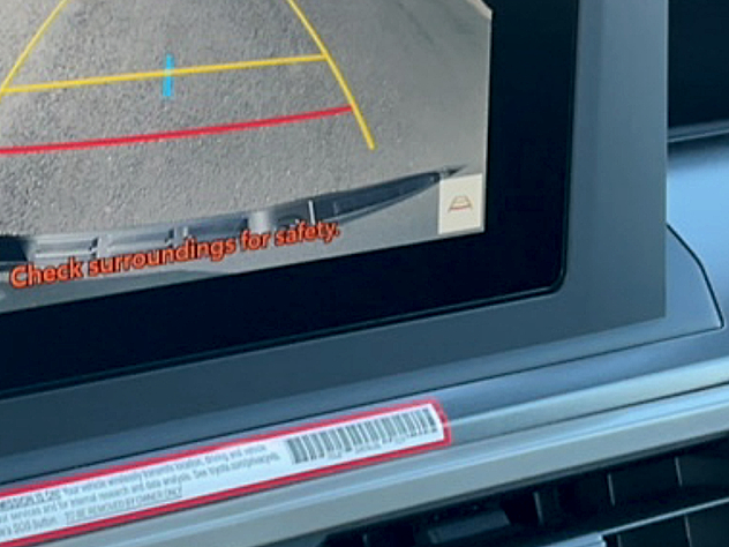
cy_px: 295
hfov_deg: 25.3
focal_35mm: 76
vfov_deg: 19.4
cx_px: 166
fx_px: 1601
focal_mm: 3
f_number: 1.8
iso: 40
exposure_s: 1/60
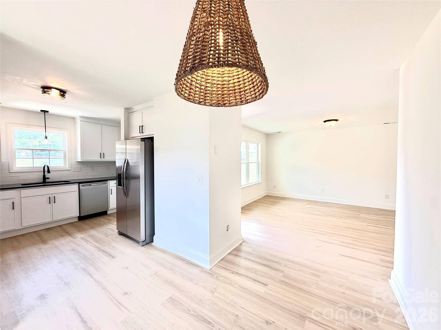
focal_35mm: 14
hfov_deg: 102.1
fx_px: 178
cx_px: 220
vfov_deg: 85.7
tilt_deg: -2.3
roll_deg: -0.2
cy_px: 165
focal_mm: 2.22
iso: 80
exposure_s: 1/120
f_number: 2.2
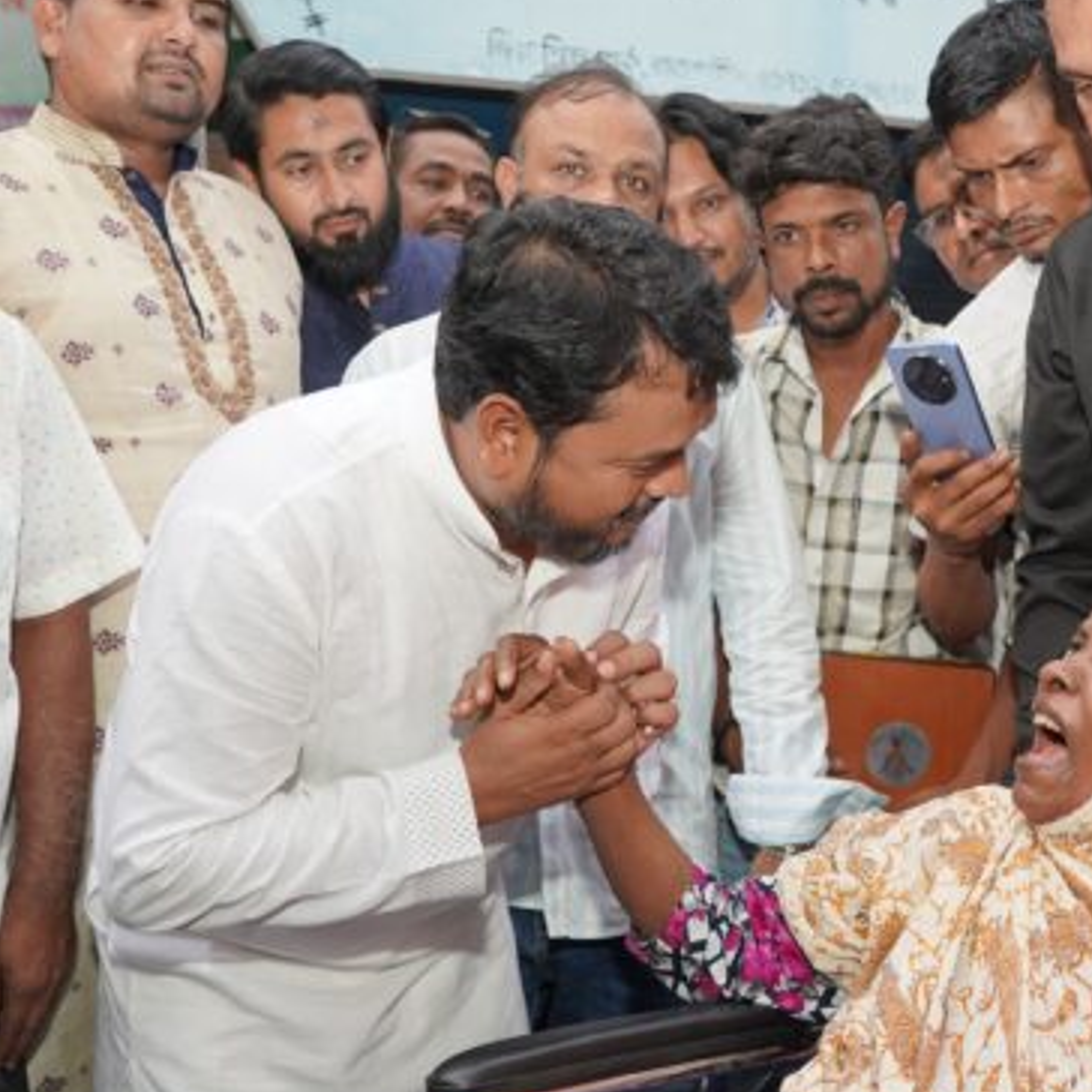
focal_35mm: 43
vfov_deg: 39.1
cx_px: 717
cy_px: 507
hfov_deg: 38.8
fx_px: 1535
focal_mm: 24
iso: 250
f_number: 4
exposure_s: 1/160
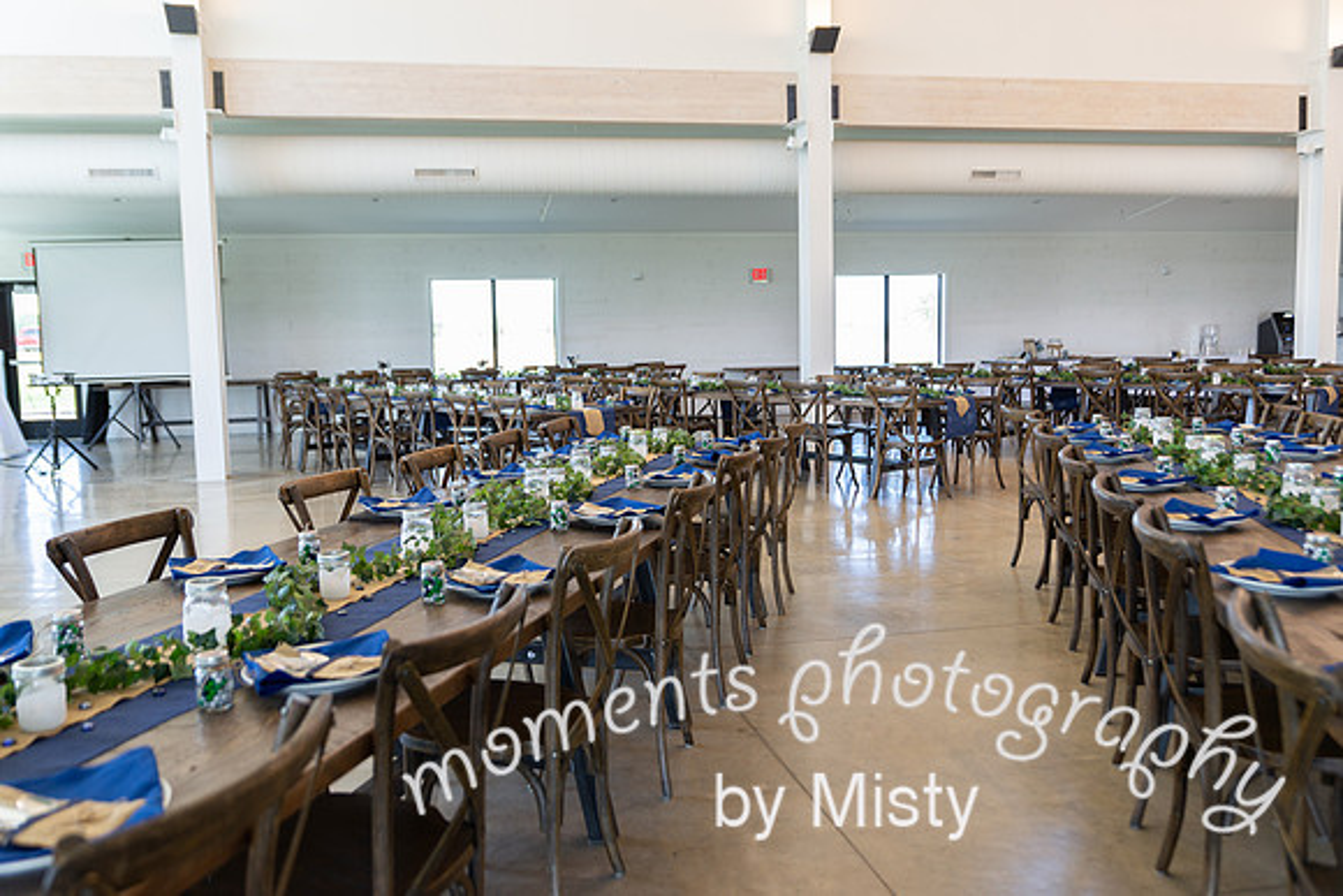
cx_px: 672
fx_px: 1157
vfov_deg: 42.3
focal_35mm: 31
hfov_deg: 60.3
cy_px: 448
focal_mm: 31
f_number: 2.8
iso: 400
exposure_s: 1/160
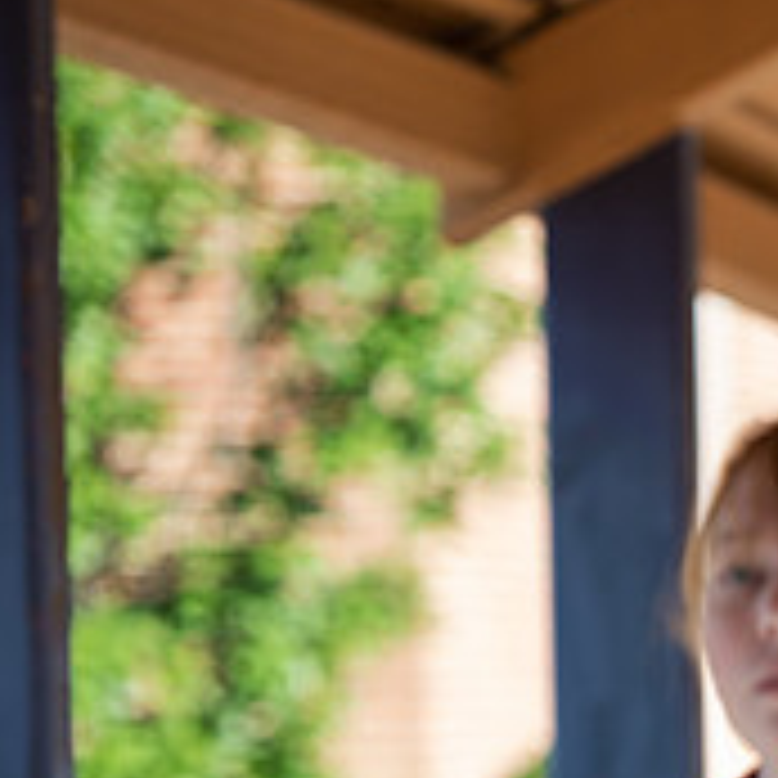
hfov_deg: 5.0
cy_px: 780
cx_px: 1255
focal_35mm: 347
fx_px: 8823
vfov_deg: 5.0
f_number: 3.2
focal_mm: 122
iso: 100
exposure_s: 1/320
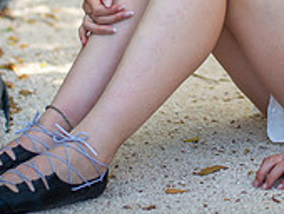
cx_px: 277
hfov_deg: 10.3
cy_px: -84
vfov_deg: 7.7
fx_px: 1561
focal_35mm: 190
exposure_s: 1/500
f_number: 2.2
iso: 400
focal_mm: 58
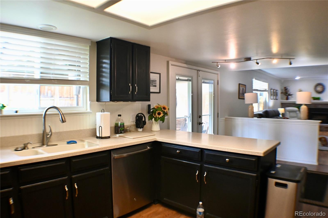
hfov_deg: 61.9
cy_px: 109
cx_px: 164
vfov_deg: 43.6
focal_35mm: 30
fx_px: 273
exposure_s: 1/125
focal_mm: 20.5
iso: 2000
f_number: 3.8
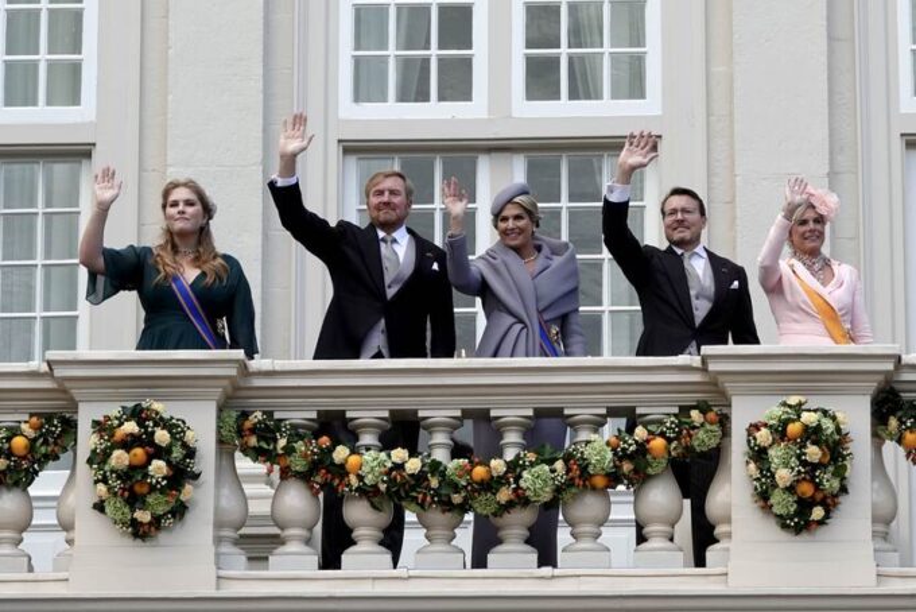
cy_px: 306
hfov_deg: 14.2
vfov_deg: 9.5
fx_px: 3665
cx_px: 458
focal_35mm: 144
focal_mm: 52.82
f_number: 4
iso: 160
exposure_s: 1/400
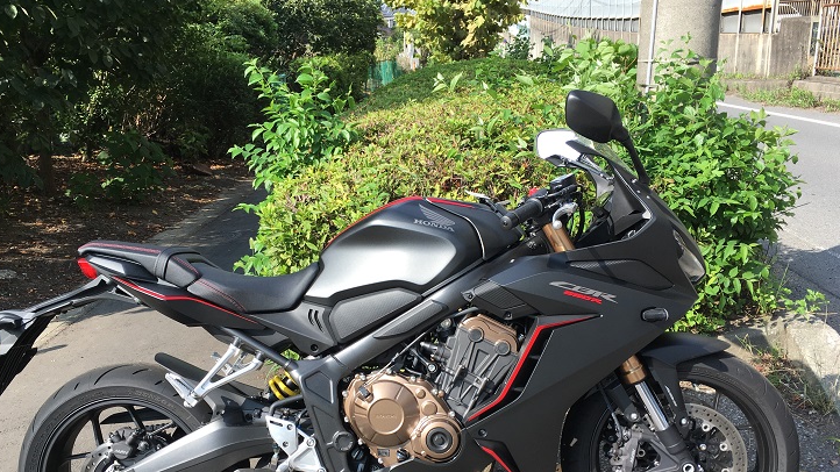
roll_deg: +3.1
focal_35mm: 35
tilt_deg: -19.3
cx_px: 394
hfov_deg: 56.6
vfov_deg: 33.3
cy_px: 326
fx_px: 780
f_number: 2.2
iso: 25
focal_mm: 4.15
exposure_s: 1/605
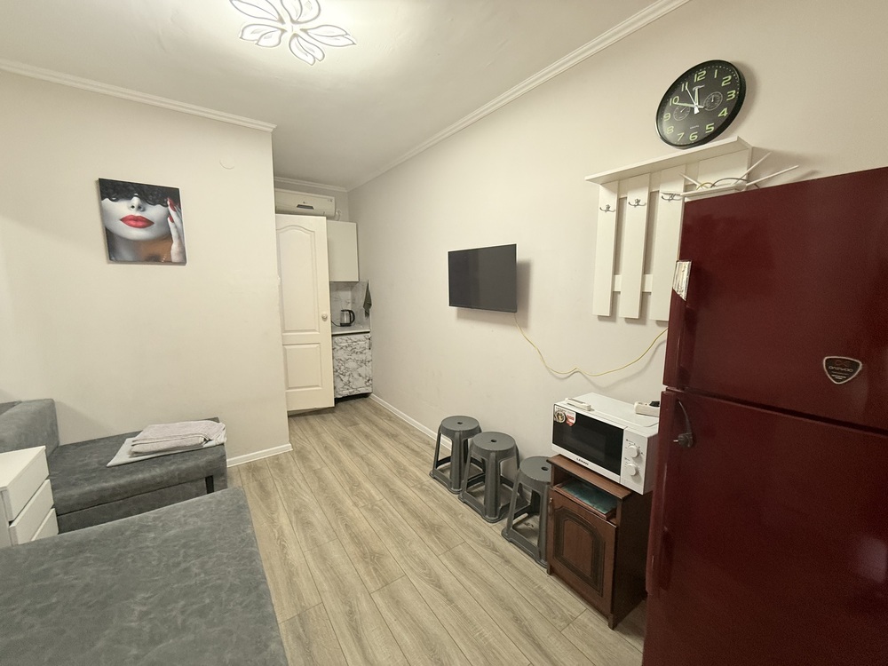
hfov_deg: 102.1
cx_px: 444
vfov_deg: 85.7
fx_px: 359
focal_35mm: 14
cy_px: 333
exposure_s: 1/99
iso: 320
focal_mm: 2.22
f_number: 2.2
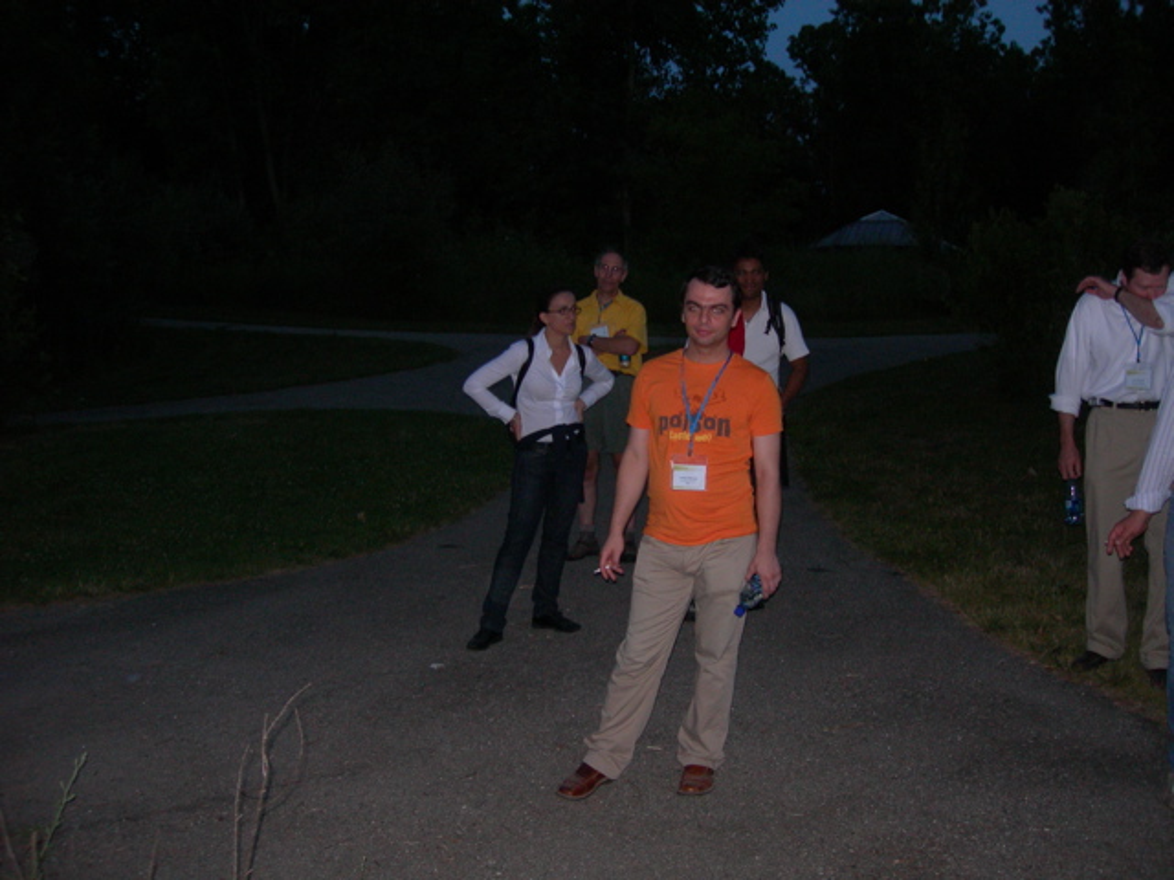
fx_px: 1289
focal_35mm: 38
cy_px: 440
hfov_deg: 49.0
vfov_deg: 37.7
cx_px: 587
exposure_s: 1/60.1
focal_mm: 7.8
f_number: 2.8
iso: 200
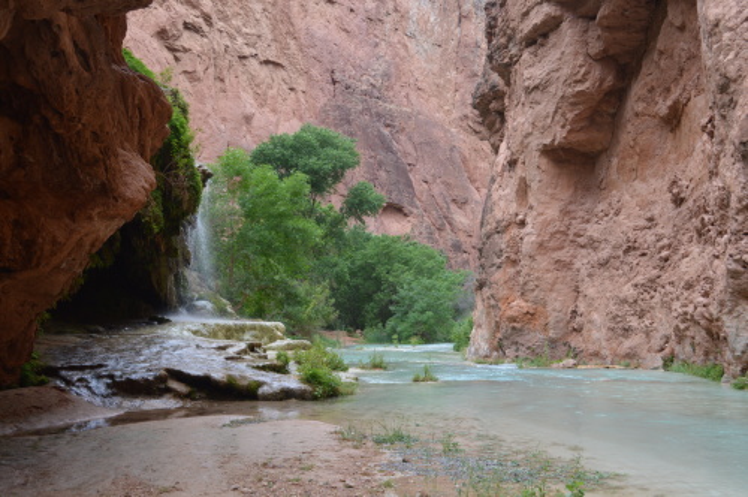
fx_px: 809
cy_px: 248
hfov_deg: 49.6
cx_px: 374
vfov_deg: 34.1
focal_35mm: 39
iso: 220
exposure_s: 1/125
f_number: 5.6
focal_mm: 26
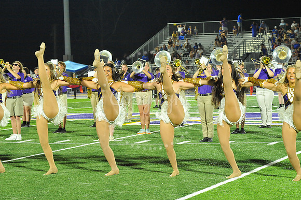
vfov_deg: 13.0
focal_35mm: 105
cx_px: 150
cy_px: 100
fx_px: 877
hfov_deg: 19.5
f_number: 5.6
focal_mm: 105
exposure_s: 1/250
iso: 5000
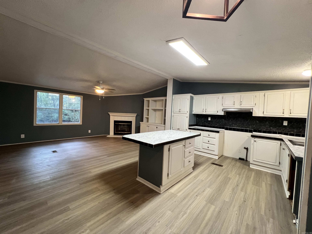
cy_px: 117
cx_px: 156
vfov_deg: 89.9
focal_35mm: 13
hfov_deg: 106.2
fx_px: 117
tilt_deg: -2.2
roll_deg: -2.7
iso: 250
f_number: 1.8
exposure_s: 1/60
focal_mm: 1.57
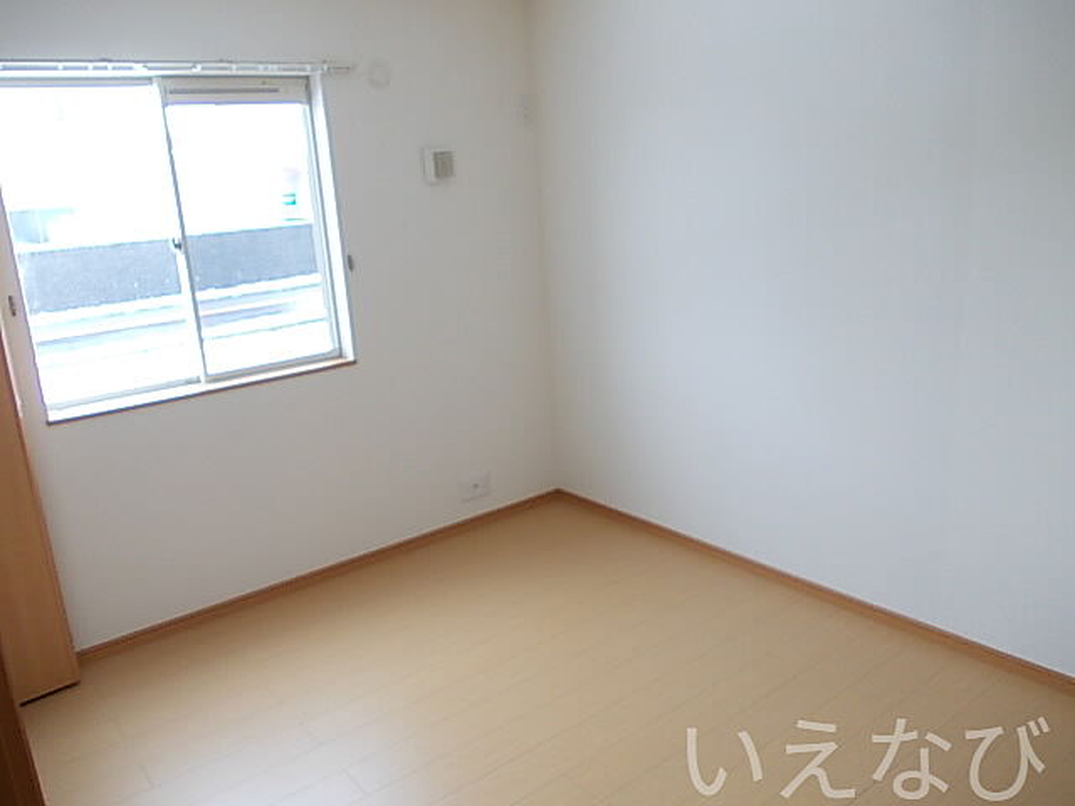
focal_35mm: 28
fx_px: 870
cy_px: 403
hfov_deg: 63.4
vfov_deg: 49.7
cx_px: 538
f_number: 2.7
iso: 80
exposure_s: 1/40
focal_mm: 4
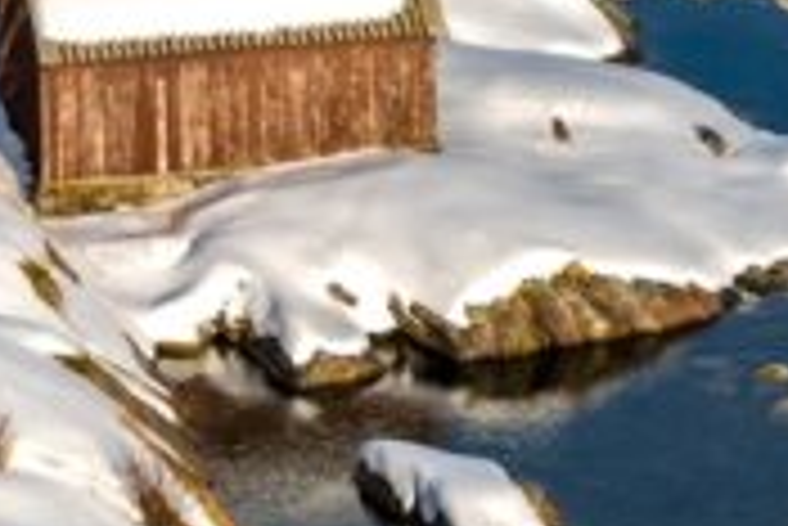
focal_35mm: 527
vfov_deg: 2.6
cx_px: 1135
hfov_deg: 3.9
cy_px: -742
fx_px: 11545
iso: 80
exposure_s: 1/125
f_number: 10
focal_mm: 77
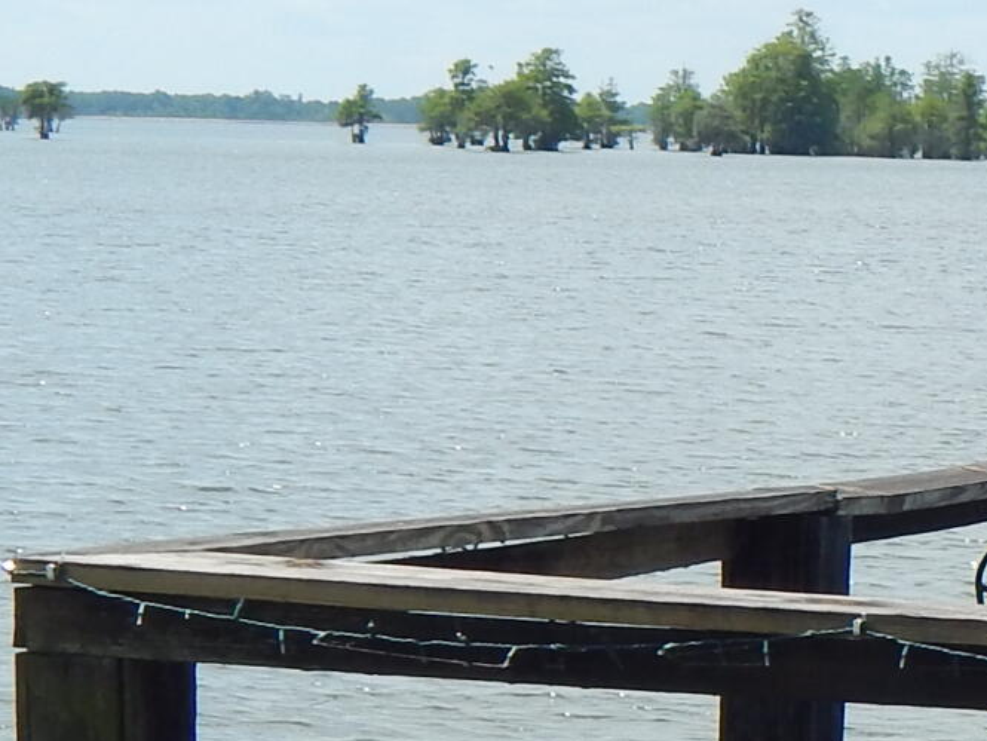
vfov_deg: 7.7
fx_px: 5532
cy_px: 494
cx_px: 1977
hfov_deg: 9.5
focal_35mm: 194
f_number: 7.1
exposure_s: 1/400
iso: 125
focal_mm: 7.7
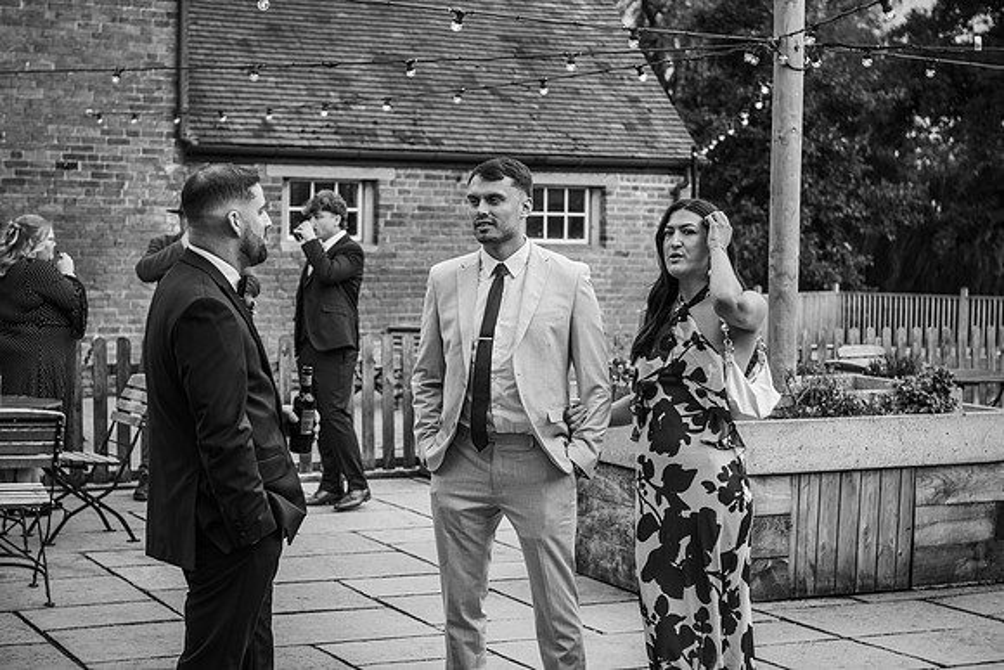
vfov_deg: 19.5
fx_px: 1953
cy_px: 335
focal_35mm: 70
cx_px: 502
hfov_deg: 28.8
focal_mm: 70
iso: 125
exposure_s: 1/200
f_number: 4.5
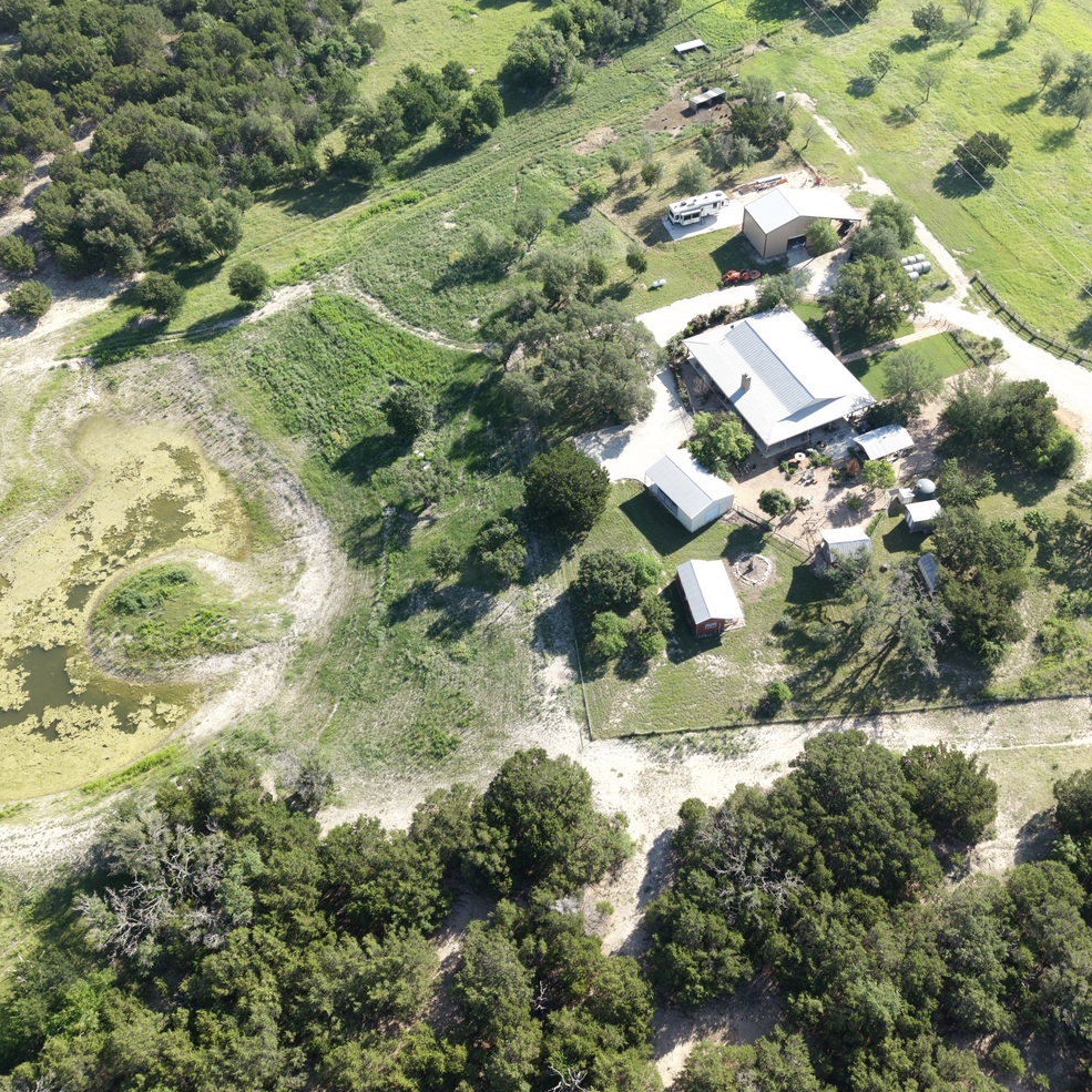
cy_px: 503
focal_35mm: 31
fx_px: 1106
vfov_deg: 52.5
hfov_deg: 52.3
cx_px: 629
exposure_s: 1/25
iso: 110
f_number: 1.8
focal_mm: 8.67
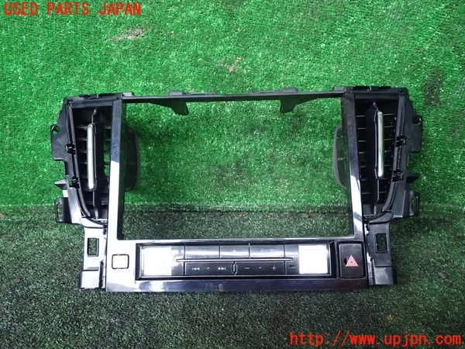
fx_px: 403
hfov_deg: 60.0
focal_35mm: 30
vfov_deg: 46.8
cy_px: 174
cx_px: 232
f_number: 2.3
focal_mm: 5.4
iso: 800
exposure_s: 1/25
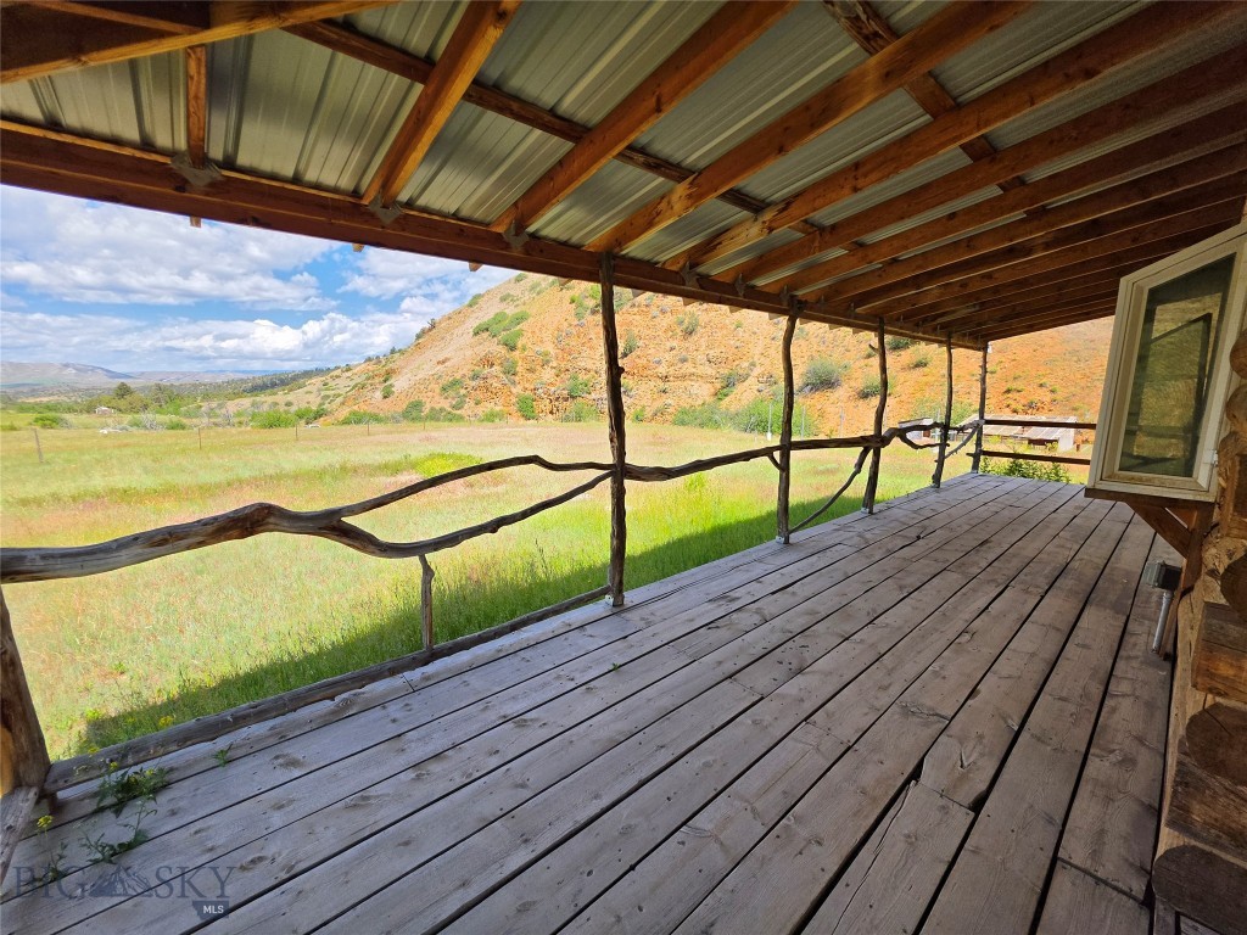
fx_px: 468
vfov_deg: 89.9
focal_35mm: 13
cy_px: 468
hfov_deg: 106.2
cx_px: 624
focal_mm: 2.2
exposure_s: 1/1202
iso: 32
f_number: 1.9
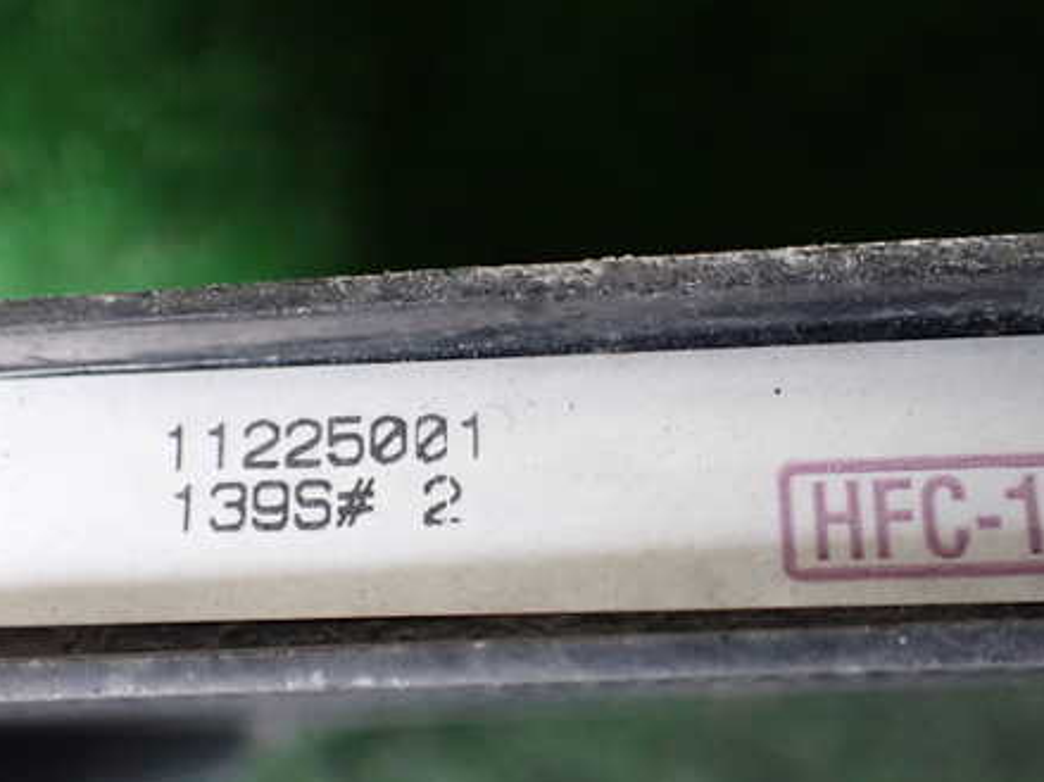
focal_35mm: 41
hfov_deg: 45.8
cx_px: 552
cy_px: 418
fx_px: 1236
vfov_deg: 35.1
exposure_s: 1/125
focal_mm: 5.4
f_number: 2.3
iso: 800
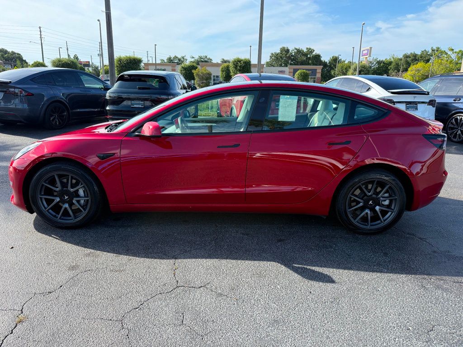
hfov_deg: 71.6
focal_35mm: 24
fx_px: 321
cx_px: 232
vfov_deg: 56.8
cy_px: 174
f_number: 1.78
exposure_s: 1/2169
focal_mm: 6.76
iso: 100
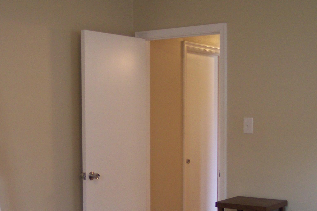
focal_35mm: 66
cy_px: 164
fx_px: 581
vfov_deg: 20.4
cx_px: 139
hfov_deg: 30.5
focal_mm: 8
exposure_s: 1/30
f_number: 2.8
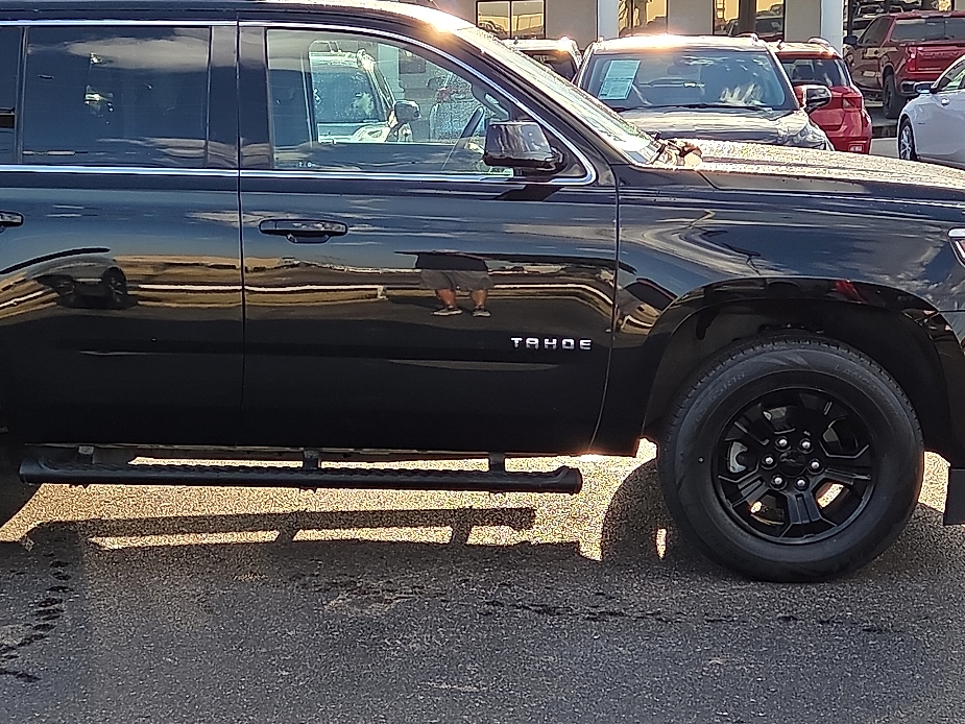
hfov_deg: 30.0
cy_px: 363
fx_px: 1784
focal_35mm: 64
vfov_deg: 22.9
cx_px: 295
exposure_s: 1/625
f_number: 1.8
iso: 25
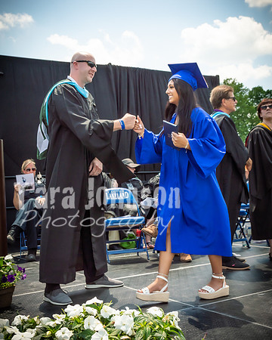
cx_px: 136
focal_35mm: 47
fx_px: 468
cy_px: 170
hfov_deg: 32.4
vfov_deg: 39.9
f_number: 7.1
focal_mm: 22
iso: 200
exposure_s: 1/800
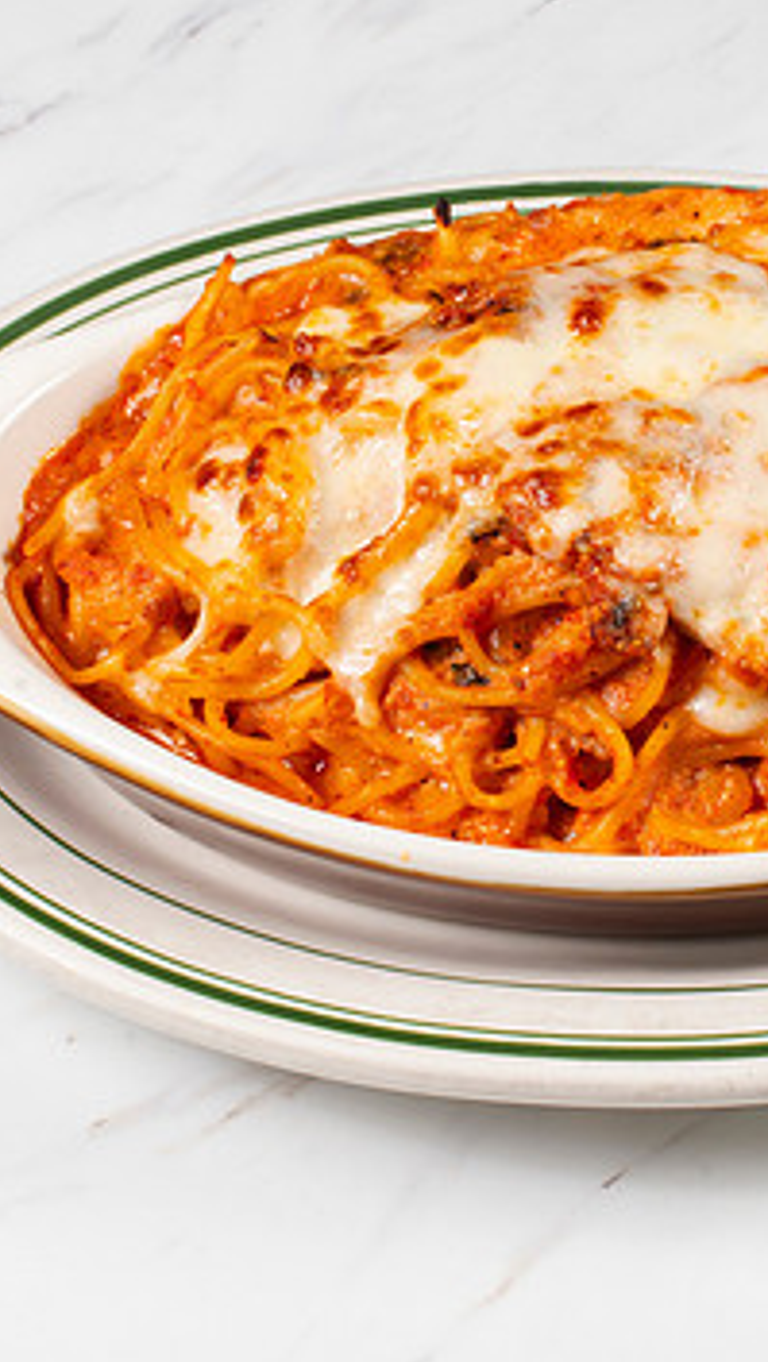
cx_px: 647
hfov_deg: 11.2
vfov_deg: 19.8
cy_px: 543
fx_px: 3903
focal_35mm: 108
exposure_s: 1/250
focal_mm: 50
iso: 200
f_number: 11
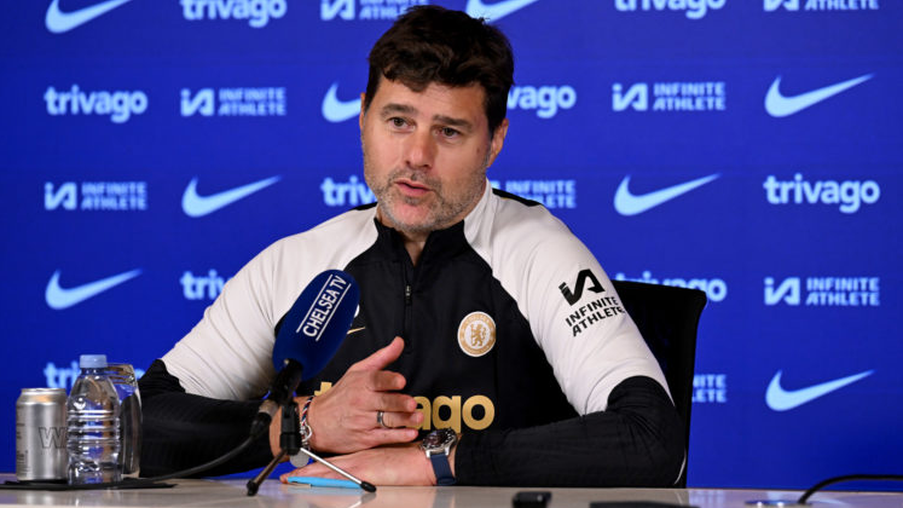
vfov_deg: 6.6
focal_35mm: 184
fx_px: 4405
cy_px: 244
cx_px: 451
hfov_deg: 11.7
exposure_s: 1/320
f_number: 4
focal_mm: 175
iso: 2000
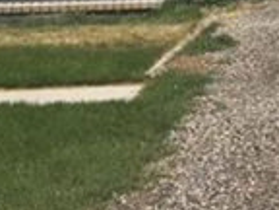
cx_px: 515
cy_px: -45
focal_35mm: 129
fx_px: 1040
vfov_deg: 11.3
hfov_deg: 13.6
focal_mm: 4.15
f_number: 2.2
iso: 25
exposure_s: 1/2404
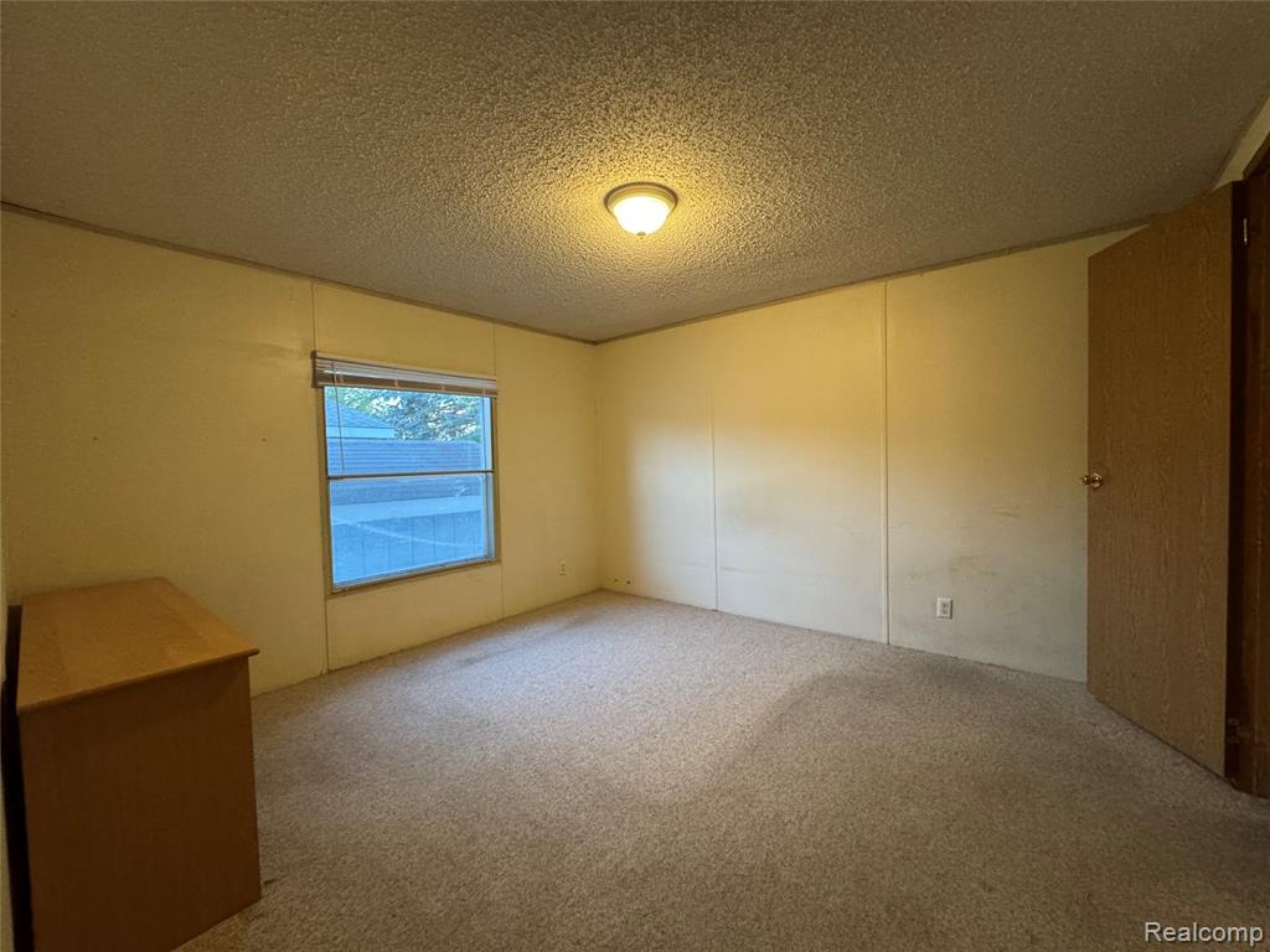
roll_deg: +1.4
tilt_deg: -2.4
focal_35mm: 14
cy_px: 476
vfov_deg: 85.7
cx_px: 635
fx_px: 514
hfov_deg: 102.1
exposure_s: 1/60
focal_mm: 2.22
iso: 640
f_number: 2.2
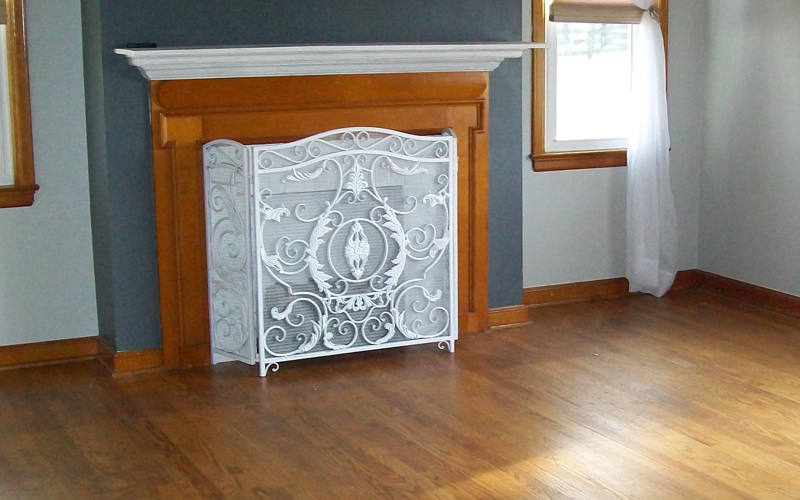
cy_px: 307
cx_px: 479
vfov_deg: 21.3
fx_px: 1330
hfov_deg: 33.4
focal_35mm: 61
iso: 160
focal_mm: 6
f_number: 2.7
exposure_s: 1/60
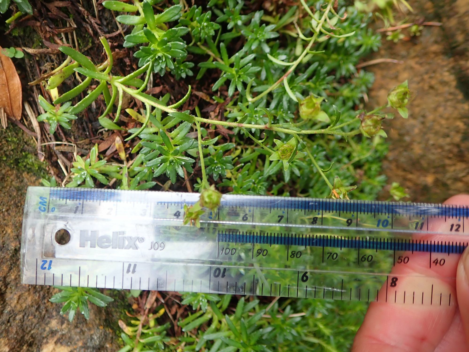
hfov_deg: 60.0
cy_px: 176
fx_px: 406
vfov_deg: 46.8
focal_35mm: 30
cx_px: 234
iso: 100
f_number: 2.3
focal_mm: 5.5
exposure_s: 1/100
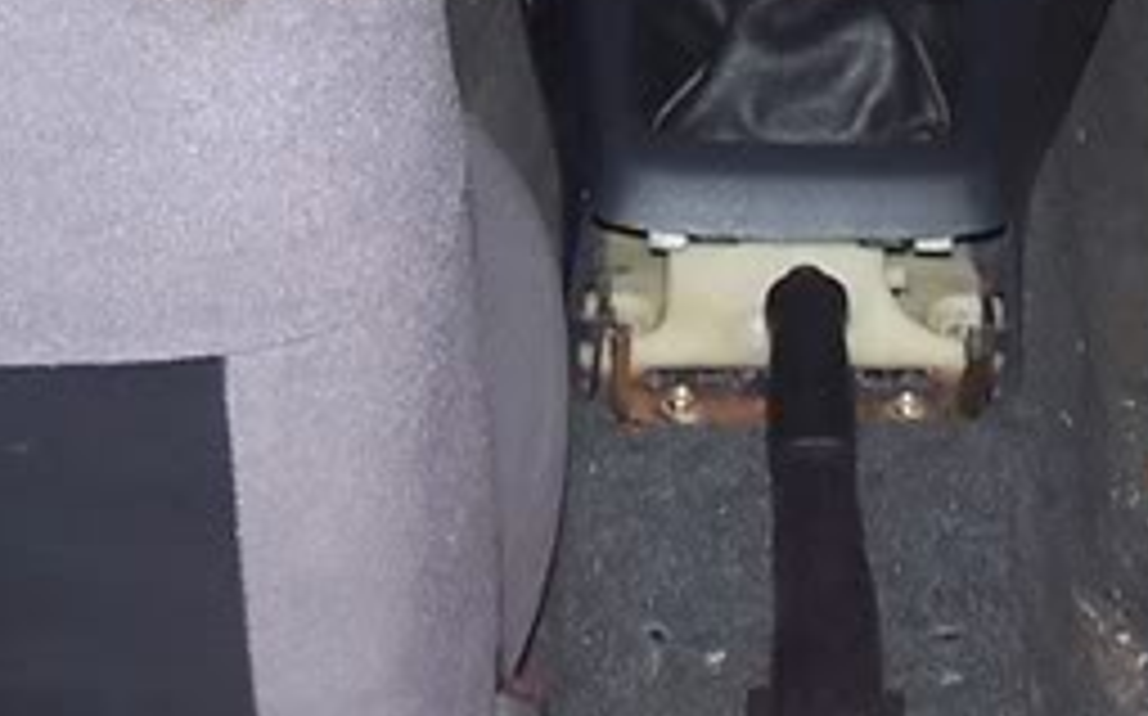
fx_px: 5065
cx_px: 711
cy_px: -284
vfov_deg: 8.0
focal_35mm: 162
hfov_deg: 12.9
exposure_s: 1/60
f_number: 2.8
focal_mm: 6.3
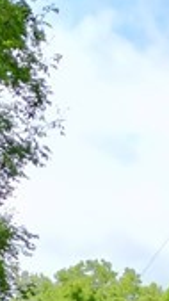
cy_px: 552
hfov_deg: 7.6
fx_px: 1259
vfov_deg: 12.4
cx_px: 197
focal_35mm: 158
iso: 110
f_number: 1.7
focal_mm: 6.72
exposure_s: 1/2000
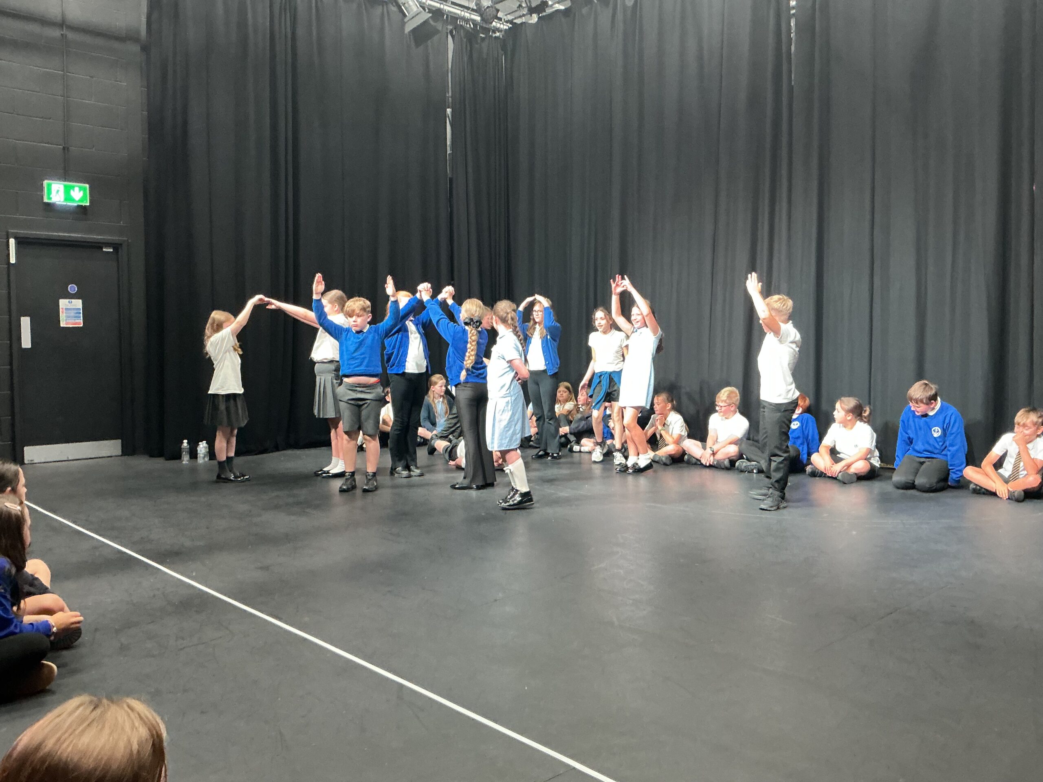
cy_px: 391
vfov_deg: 48.2
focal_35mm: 29
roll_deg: +0.1
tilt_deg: -3.1
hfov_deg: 61.7
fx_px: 874
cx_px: 522
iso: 200
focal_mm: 3
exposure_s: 1/33
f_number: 1.8
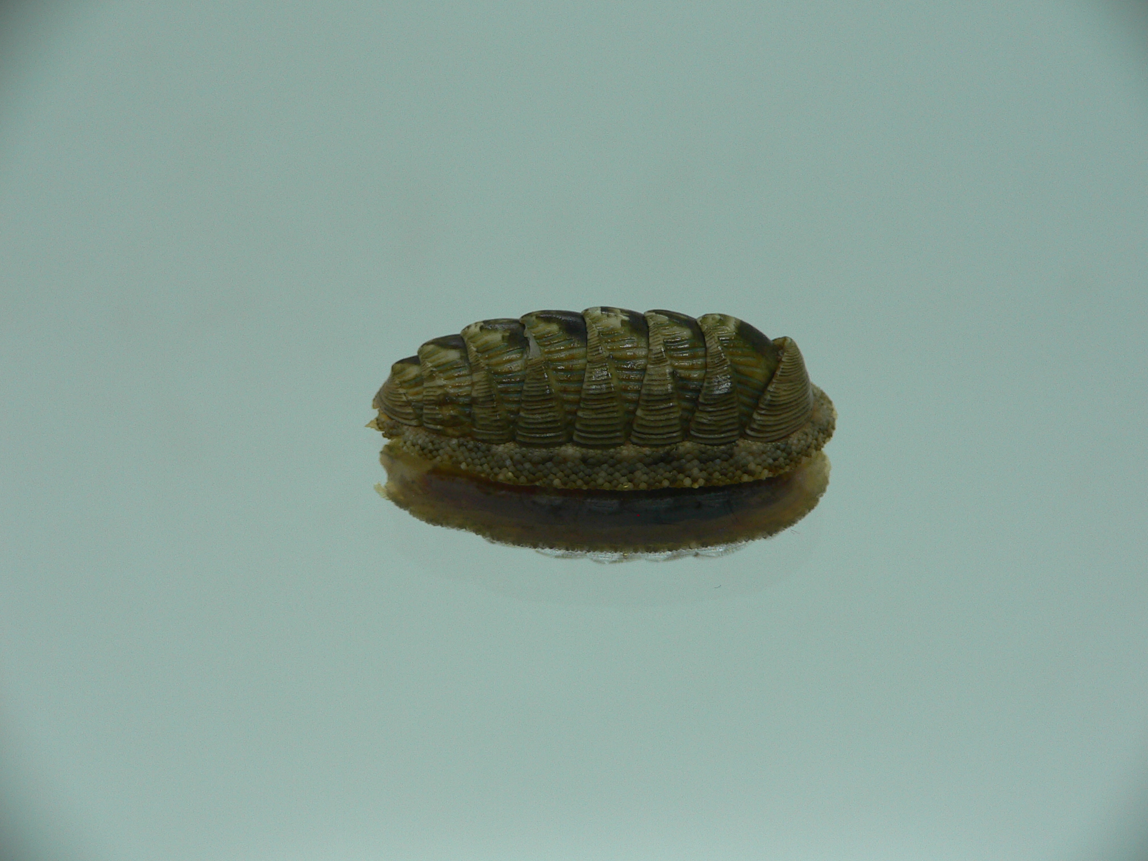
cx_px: 574
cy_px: 430
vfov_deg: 40.7
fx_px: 1161
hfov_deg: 52.6
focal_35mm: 35
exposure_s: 1/60
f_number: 2.8
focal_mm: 4.6
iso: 80
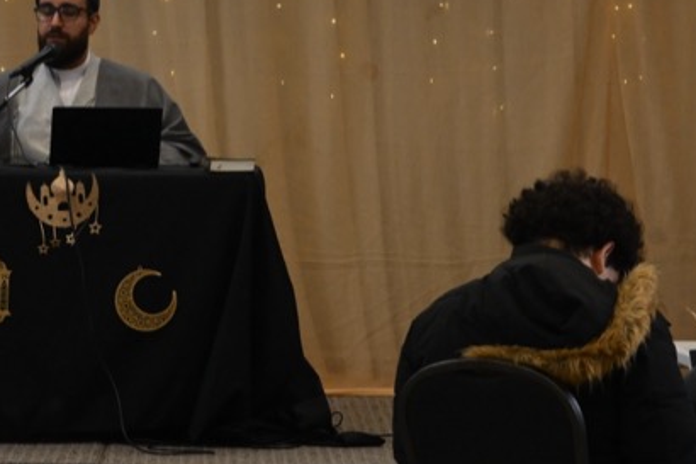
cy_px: 62
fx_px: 5604
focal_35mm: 290
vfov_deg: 4.7
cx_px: 88
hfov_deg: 7.1
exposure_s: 1/80
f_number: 11
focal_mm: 85
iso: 2200
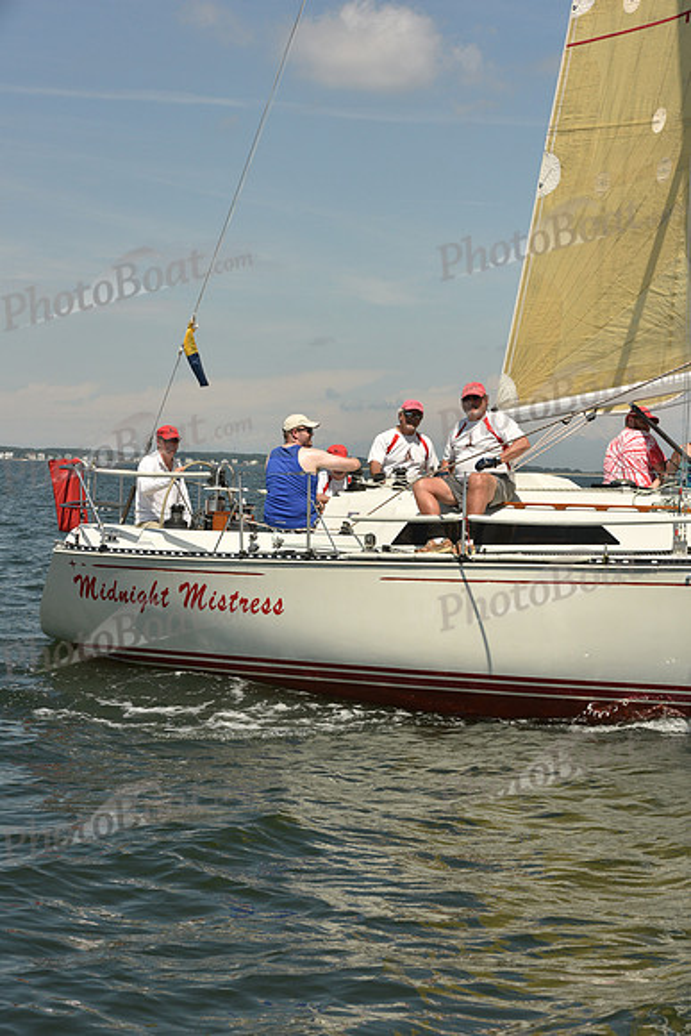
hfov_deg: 19.5
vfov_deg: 28.8
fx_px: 2014
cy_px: 518
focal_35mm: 70
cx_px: 346
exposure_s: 1/1250
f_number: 9
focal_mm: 70
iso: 320
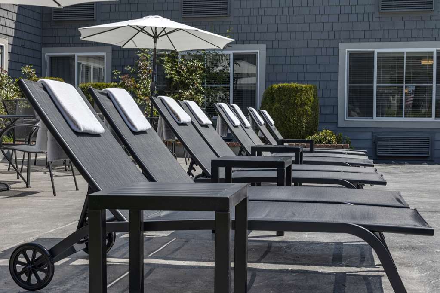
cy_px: 146
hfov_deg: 39.6
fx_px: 611
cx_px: 220
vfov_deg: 27.0
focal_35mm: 50
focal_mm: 50
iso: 50
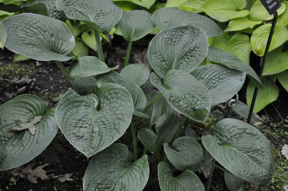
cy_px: 101
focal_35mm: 98
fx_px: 783
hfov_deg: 20.8
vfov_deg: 13.9
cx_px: 138
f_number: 5
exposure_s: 1/125
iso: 1250
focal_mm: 58
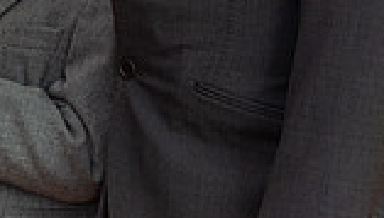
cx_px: 43
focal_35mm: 314
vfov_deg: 3.8
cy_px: -314
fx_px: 3203
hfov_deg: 6.8
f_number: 5.6
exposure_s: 1/60
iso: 200
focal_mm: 105
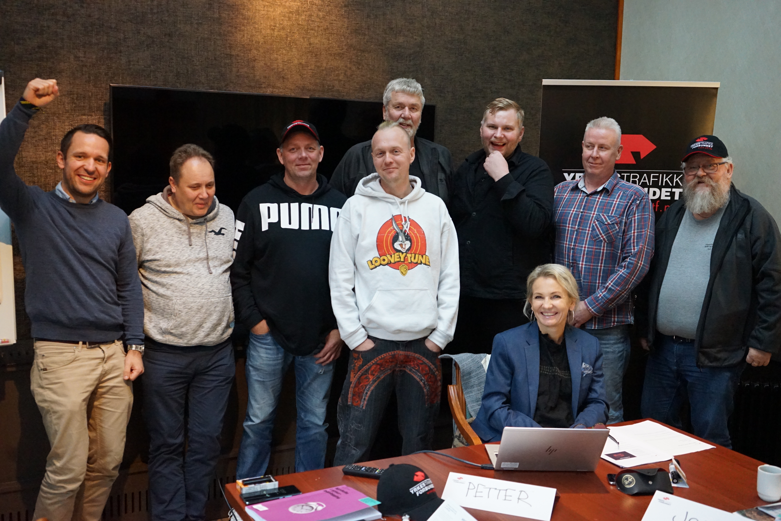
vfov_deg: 36.9
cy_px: 260
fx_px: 781
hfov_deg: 53.1
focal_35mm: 36
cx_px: 390
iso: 6400
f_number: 4
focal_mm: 36
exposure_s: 1/160
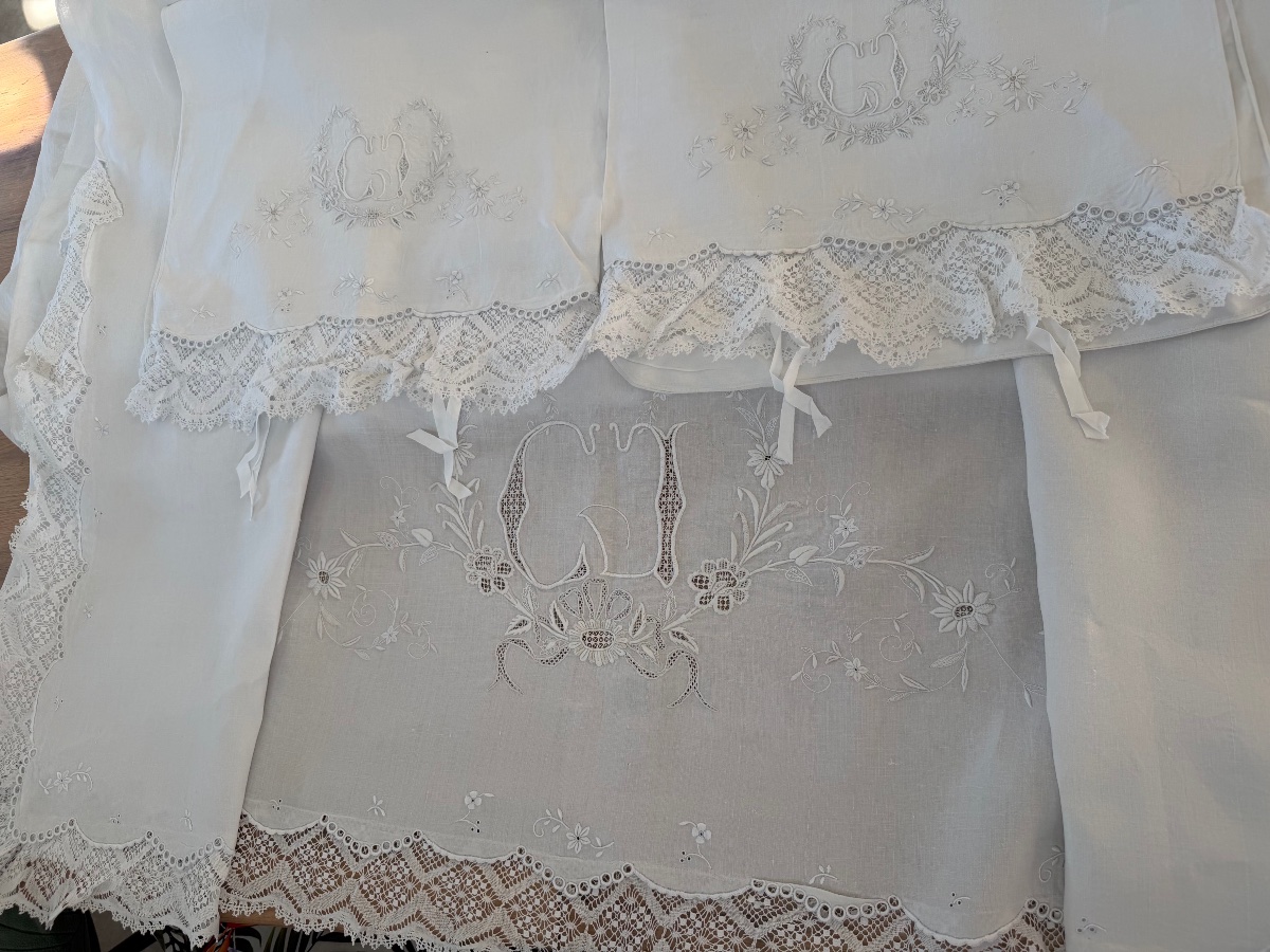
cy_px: 476
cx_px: 635
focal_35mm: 24
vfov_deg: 56.8
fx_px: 881
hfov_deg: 71.6
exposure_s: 1/121
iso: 80
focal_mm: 6.76
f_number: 1.78
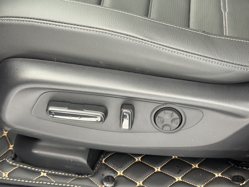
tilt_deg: -46.2
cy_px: 94
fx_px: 345
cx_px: 124
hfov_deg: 39.7
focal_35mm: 48
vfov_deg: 30.3
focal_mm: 6.76
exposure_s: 1/40
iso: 500
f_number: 1.78
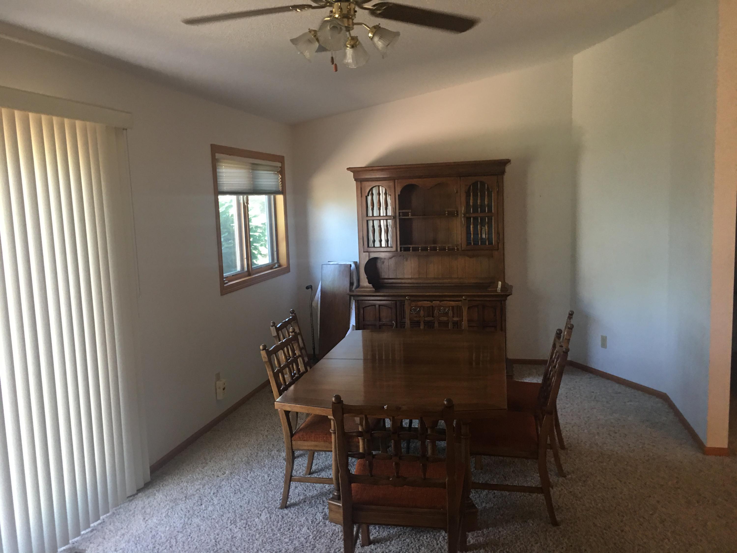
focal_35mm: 29
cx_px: 368
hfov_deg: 61.7
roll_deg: +2.2
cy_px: 276
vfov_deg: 48.2
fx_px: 617
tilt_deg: -6.6
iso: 64
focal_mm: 4.15
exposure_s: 1/15
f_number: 2.2
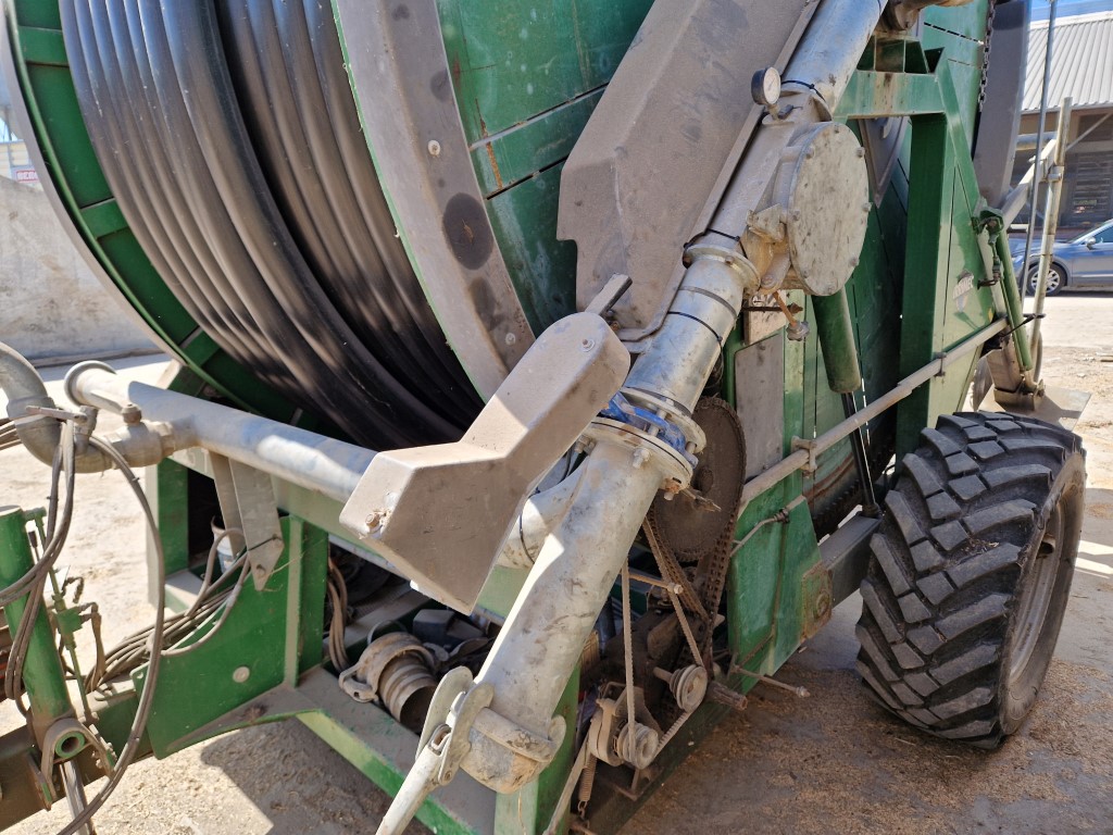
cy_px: 418
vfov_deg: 58.9
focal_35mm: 23
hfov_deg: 73.9
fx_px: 740
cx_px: 556
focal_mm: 5.4
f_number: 1.8
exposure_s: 1/552
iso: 50
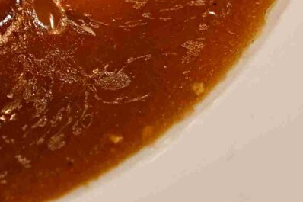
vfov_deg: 2.8
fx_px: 4063
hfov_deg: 4.2
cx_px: -231
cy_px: -114
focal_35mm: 483
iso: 110
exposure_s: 1/200
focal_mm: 50
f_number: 2.8
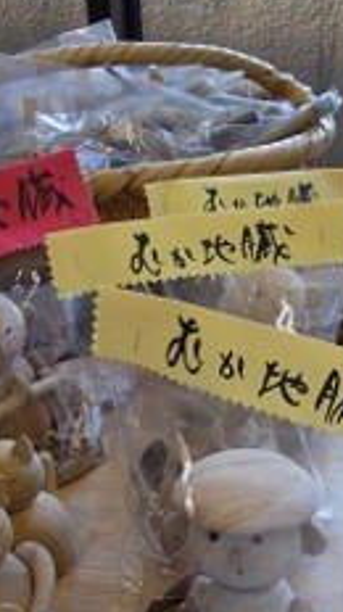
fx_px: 892
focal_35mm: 55
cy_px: 367
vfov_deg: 37.7
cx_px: 293
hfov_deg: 21.4
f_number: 3.2
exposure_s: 1/25
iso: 80
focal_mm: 4.6
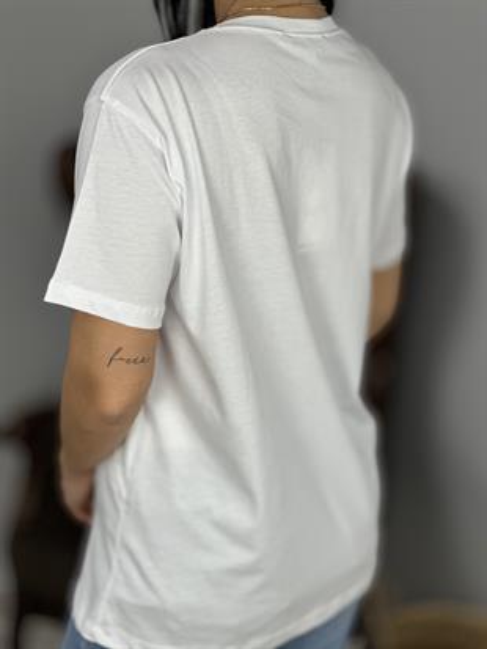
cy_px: 324
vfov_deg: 25.3
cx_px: 244
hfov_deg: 19.1
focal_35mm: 77
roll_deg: -0.6
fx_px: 1444
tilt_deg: -17.6
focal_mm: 9
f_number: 2.8
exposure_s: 1/100
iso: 100
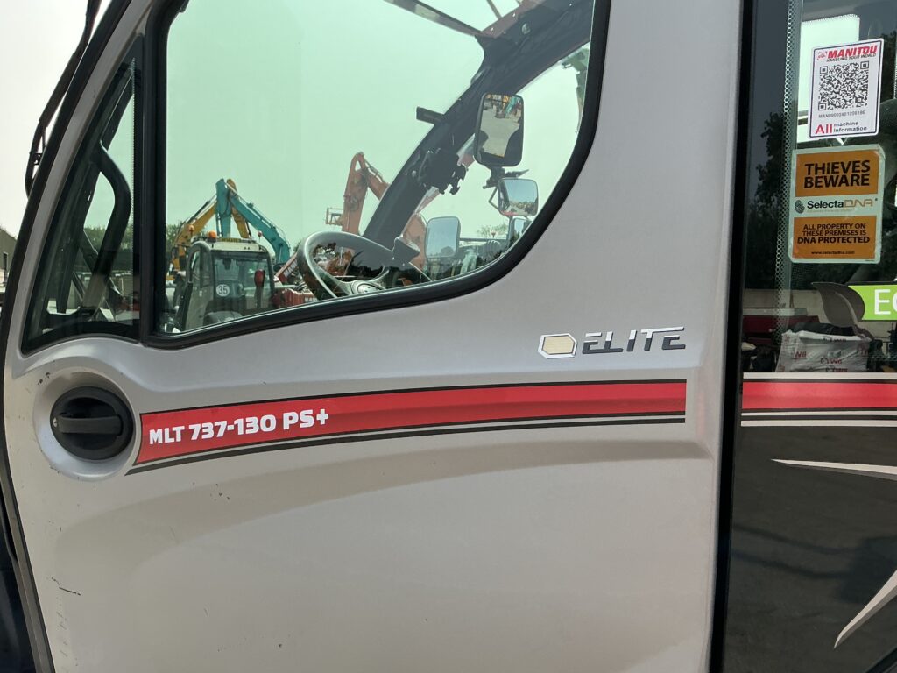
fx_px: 726
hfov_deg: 63.4
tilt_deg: +2.2
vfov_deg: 49.7
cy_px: 336
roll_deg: -0.6
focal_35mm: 28
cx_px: 448
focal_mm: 3
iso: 25
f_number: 1.8
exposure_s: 1/1279
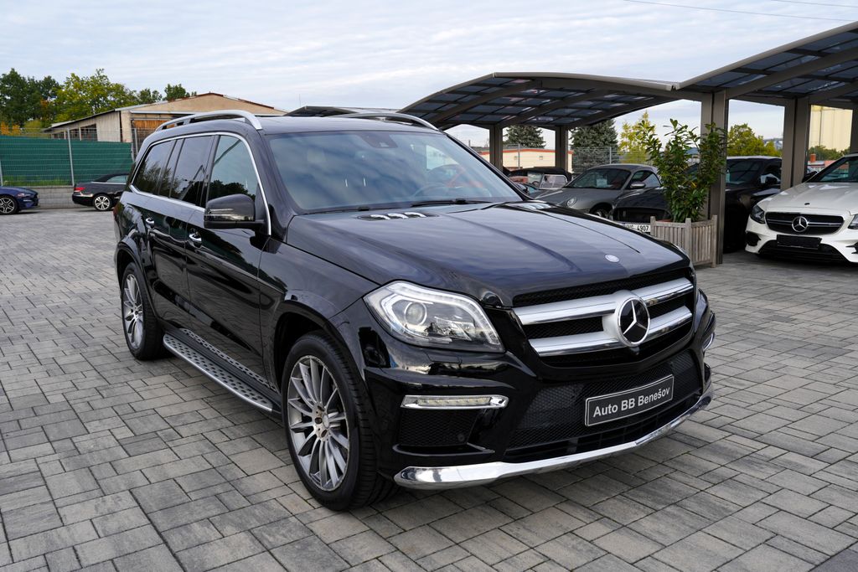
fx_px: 739
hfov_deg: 60.3
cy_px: 286
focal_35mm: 31
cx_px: 429
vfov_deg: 42.3
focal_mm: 31
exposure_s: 1/200
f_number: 6.3
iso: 200
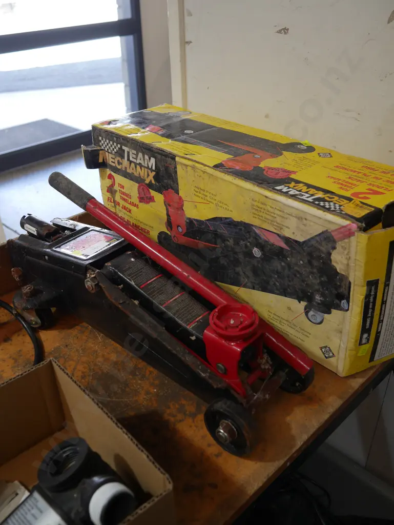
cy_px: 262
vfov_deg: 56.8
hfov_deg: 44.2
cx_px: 197
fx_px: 485
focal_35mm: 32
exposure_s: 1/60
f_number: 3.6
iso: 200
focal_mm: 16
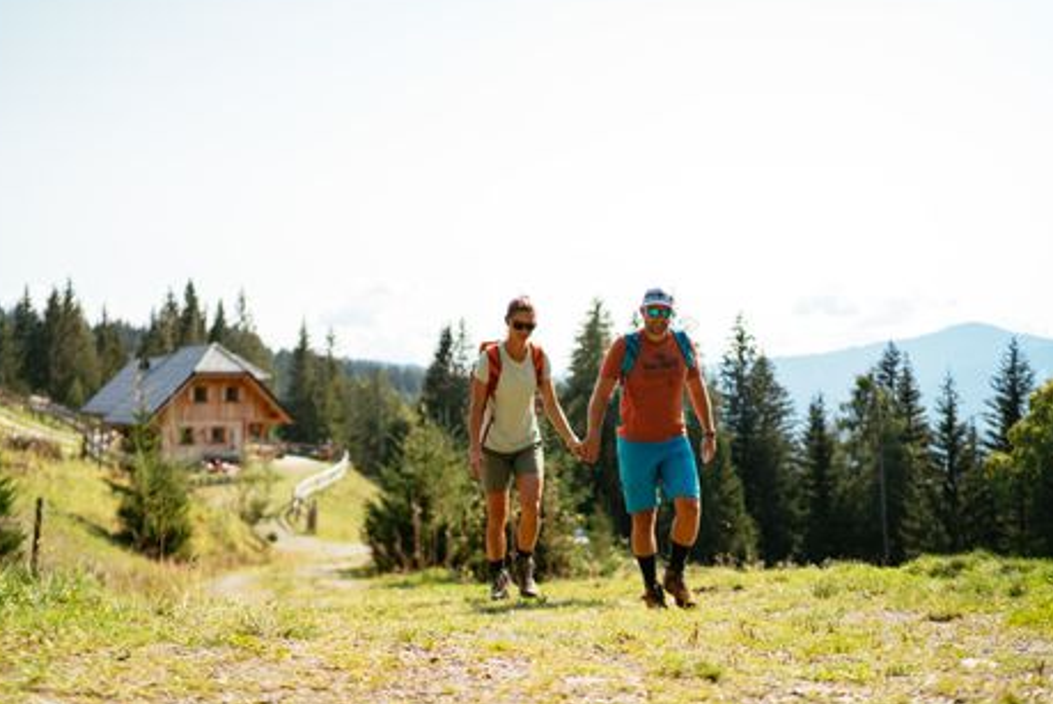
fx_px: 1142
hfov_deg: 49.4
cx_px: 479
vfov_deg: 34.3
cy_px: 321
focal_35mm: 39
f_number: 1.4
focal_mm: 35
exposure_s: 1/2500
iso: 100
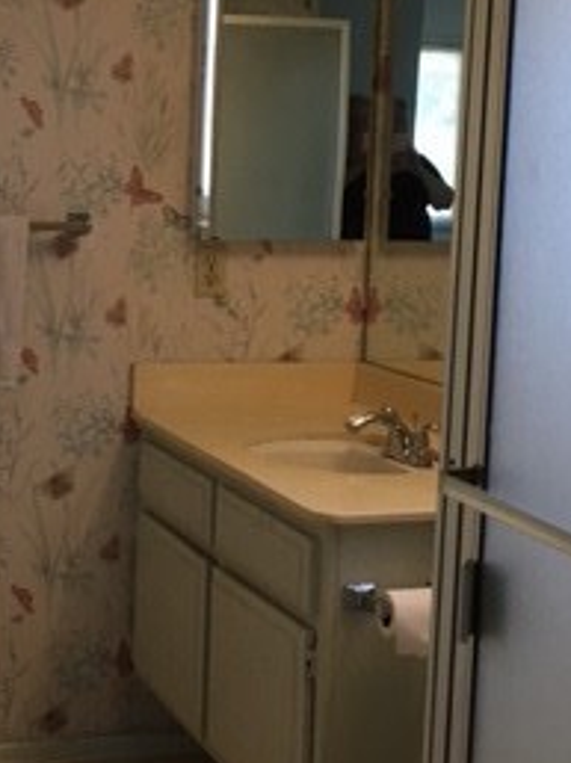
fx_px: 1586
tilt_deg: -8.1
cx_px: 154
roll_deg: -2.4
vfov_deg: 27.0
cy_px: 299
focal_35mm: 72
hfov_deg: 20.3
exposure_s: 1/30
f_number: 2.2
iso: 80
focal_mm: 4.15
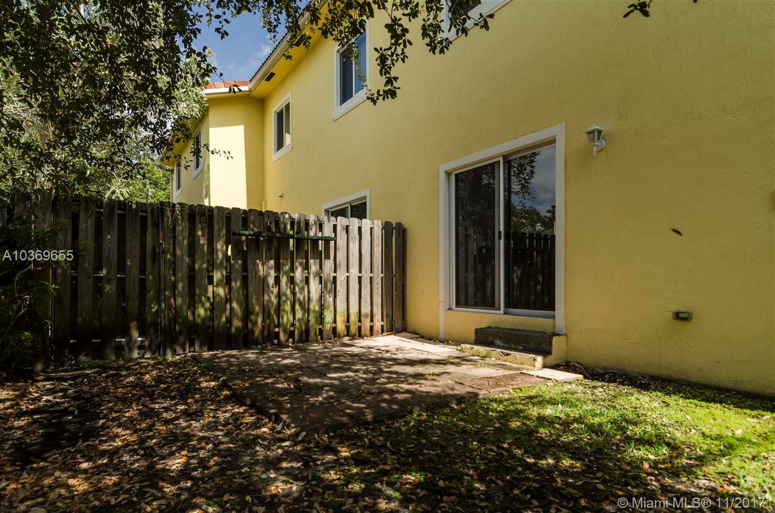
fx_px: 387
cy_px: 256
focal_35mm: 18
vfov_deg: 67.2
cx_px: 388
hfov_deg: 90.1
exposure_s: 1/250
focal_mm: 12
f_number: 5
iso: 100
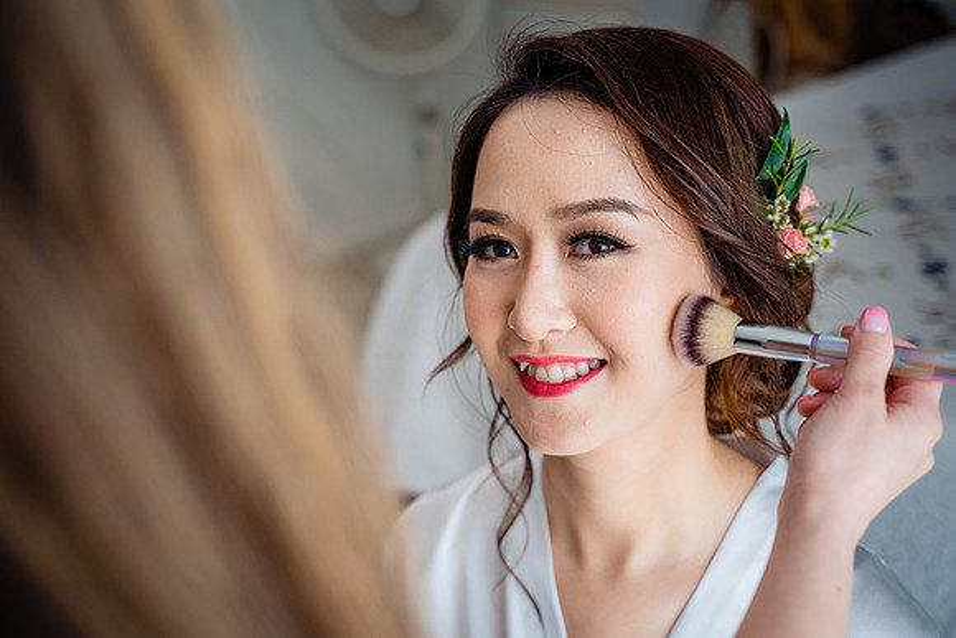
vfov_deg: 29.9
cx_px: 478
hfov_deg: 43.6
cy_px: 319
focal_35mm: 45
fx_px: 1195
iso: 250
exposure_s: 1/320
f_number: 3.2
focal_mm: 45
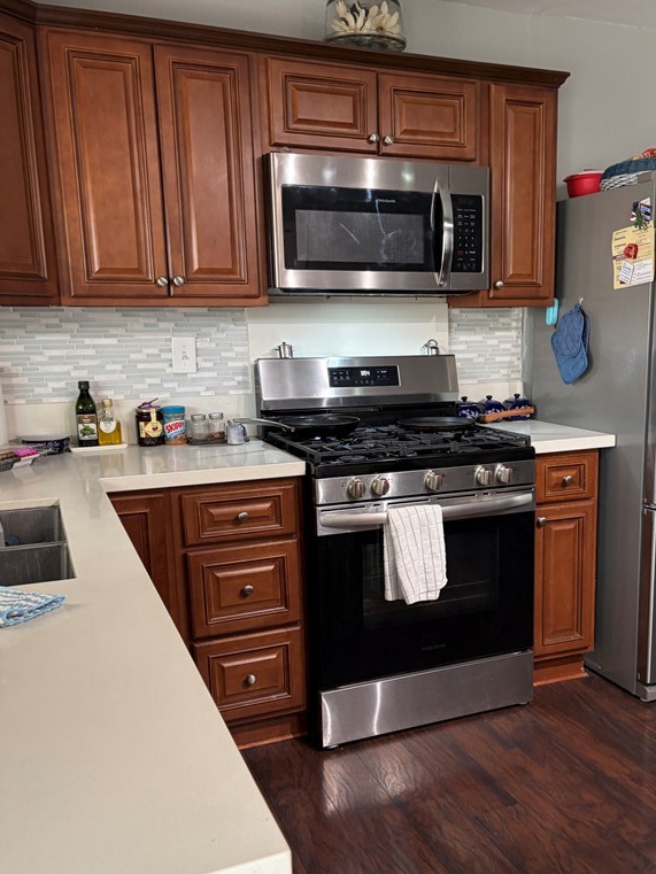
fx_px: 884
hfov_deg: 40.2
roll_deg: +0.9
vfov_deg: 52.5
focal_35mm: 35
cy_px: 494
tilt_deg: -10.2
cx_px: 437
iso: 100
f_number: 1.6
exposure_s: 1/60
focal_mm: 5.96
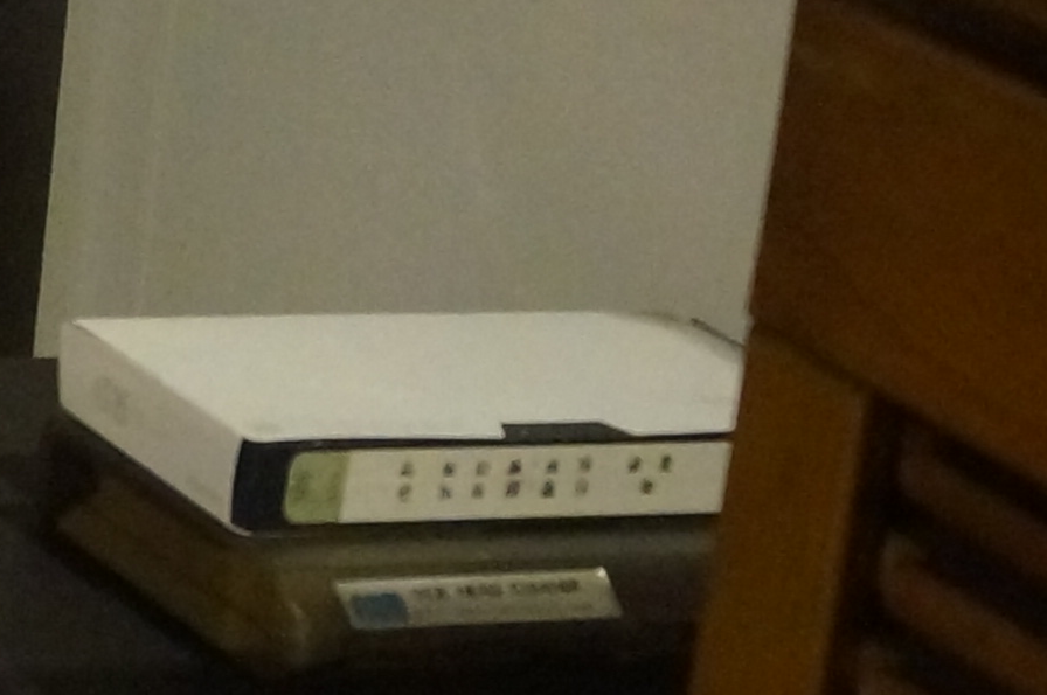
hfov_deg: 10.2
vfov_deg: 7.6
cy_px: 190
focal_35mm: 181
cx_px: -1298
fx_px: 5257
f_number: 4
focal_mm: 22
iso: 2500
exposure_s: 1/60
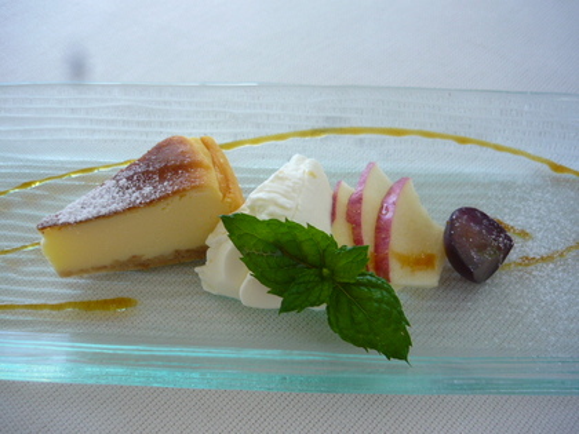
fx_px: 552
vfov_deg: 42.9
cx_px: 290
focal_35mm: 33
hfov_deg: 55.4
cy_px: 217
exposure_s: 1/40
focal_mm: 5.5
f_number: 2.8
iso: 100
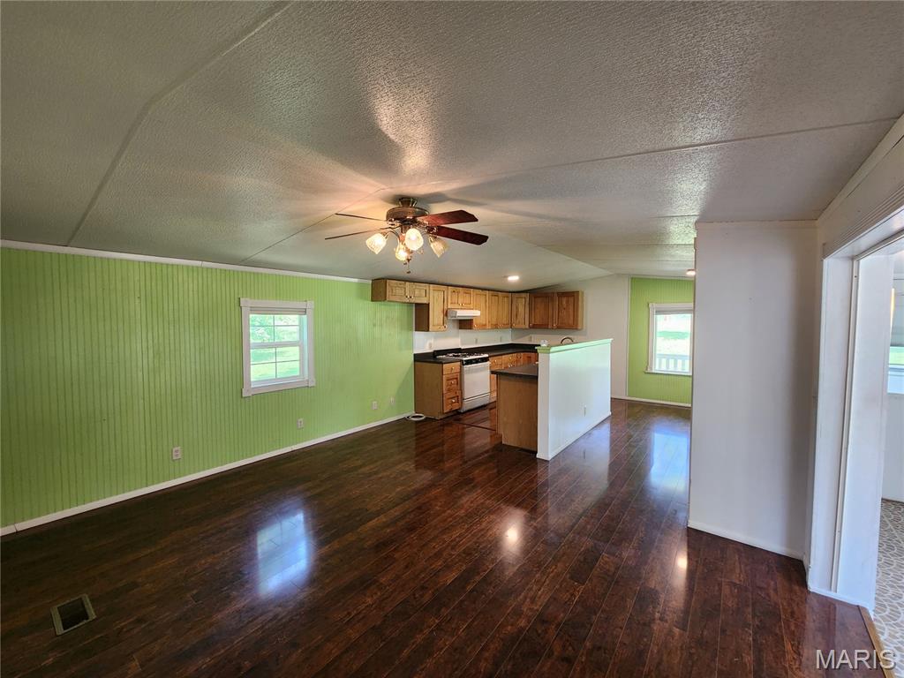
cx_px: 452
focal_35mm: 13
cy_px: 339
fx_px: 339
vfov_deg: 89.9
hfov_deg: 106.2
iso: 200
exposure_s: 1/60
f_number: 2.2
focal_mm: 2.2
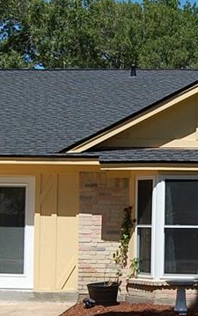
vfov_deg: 23.7
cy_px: 209
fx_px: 750
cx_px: 187
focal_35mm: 87
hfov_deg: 14.8
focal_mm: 20
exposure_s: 1/400
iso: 200
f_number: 10
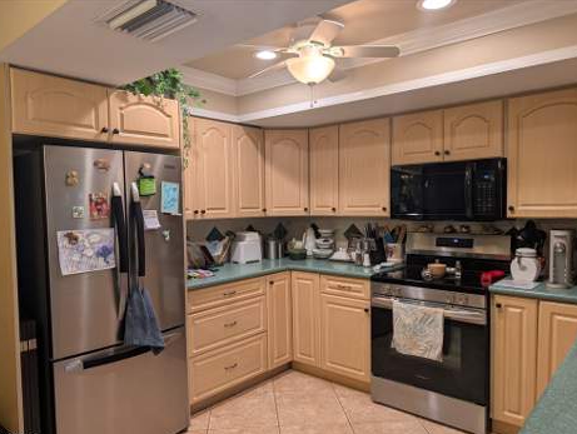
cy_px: 223
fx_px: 417
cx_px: 284
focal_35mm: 25
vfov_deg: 55.0
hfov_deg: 69.3
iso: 44
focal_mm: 6.9
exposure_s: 1/60
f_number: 1.68
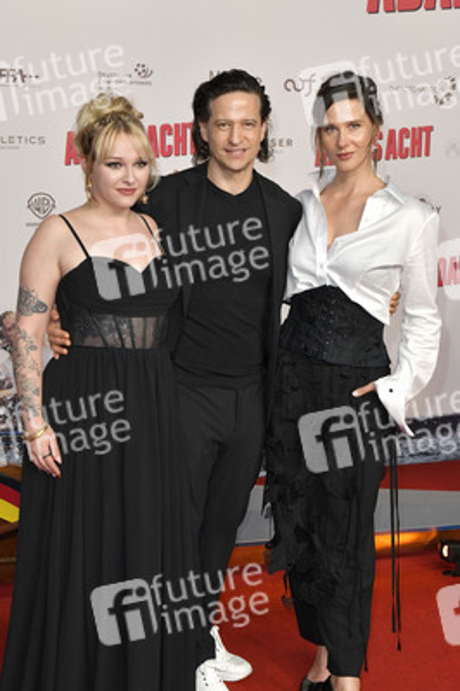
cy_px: 346
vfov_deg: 36.3
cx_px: 230
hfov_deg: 24.6
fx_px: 1056
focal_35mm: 55
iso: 1600
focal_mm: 55
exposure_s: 1/160
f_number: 7.1
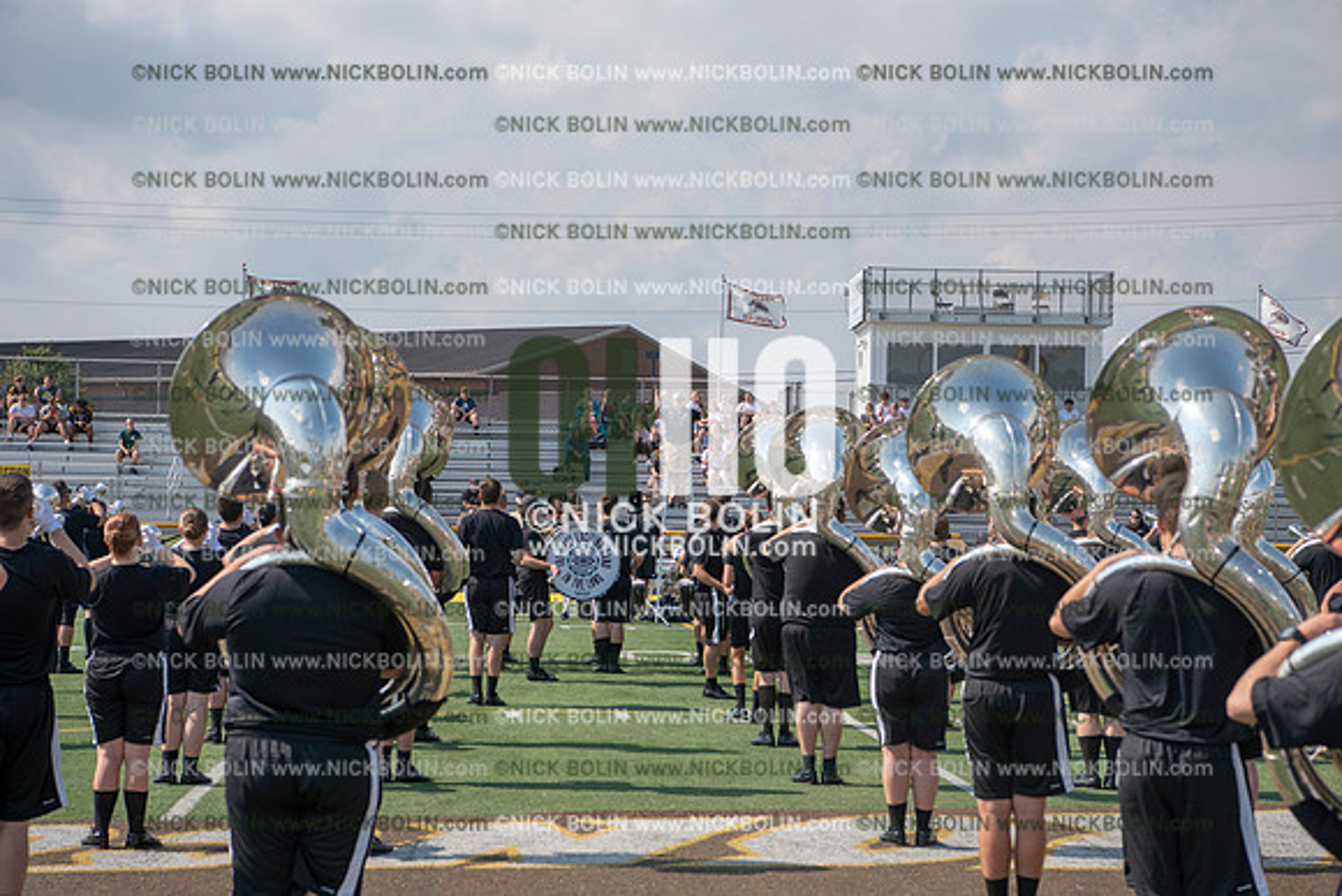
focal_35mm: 70
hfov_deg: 28.8
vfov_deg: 19.5
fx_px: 2610
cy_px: 448
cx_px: 671
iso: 200
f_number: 5.6
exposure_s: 1/2000
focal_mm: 70
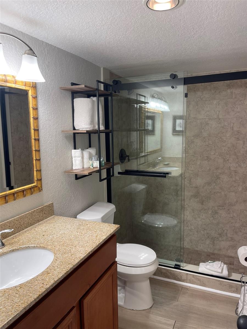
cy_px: 164
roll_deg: +1.1
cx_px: 124
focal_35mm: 25
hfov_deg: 54.9
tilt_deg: -9.7
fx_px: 238
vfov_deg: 69.4
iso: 64
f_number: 1.6
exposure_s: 1/60
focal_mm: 5.1
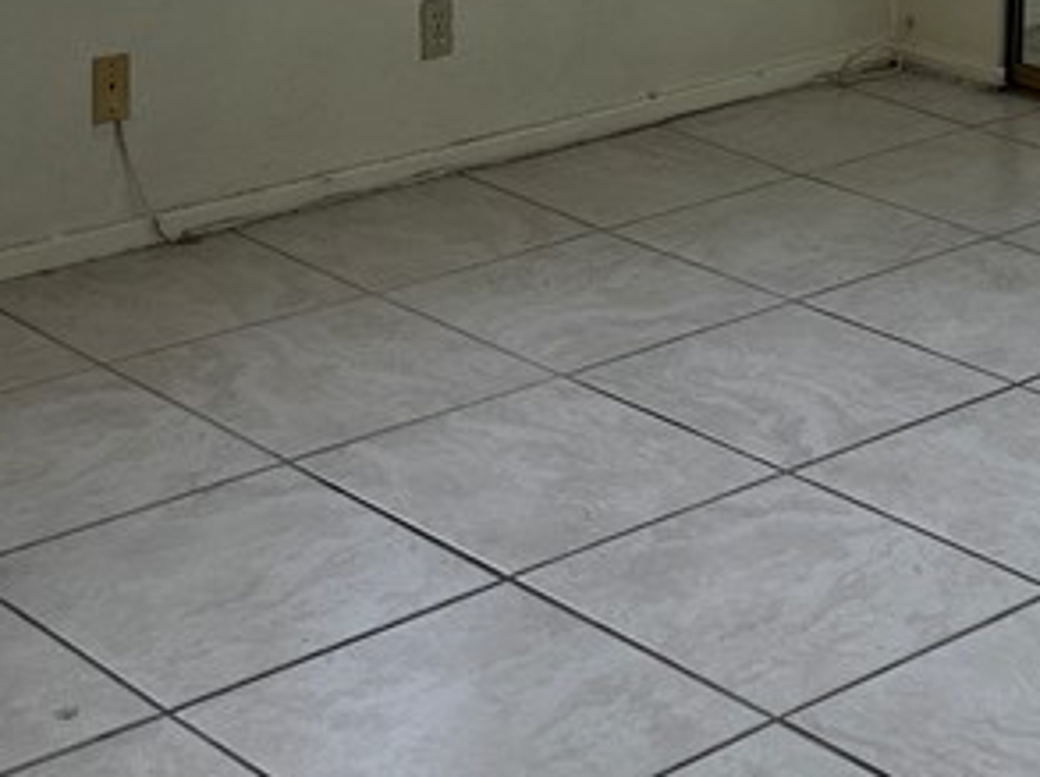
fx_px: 2731
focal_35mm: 91
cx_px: 894
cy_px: -277
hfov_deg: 21.2
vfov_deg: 15.3
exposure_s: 1/120
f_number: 1.5
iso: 50
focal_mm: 5.7
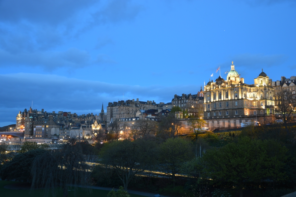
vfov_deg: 36.8
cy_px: 98
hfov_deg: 53.2
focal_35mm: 36
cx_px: 148
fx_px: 296
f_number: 3.8
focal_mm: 24
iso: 100
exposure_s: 3
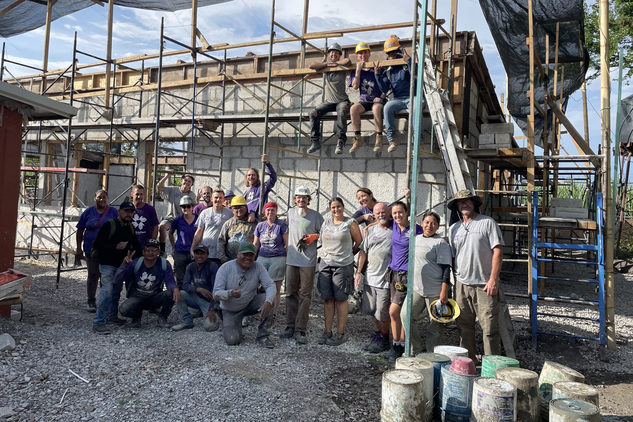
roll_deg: -1.7
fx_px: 492
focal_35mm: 28
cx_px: 308
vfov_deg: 46.3
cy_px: 187
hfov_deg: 65.5
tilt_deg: +1.8
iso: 32
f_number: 1.6
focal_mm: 4.2
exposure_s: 1/2304
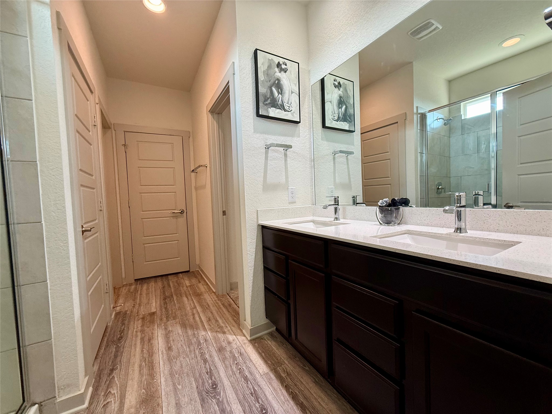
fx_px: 223
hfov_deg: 102.1
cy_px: 207
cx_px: 276
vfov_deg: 85.7
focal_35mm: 14
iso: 125
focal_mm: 2.22
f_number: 2.2
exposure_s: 1/120
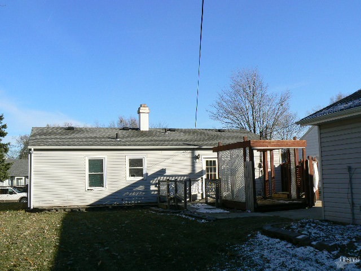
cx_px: 180
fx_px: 375
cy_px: 136
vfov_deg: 39.7
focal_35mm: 36
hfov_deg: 51.4
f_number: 6.3
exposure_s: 1/400
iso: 80
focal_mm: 6
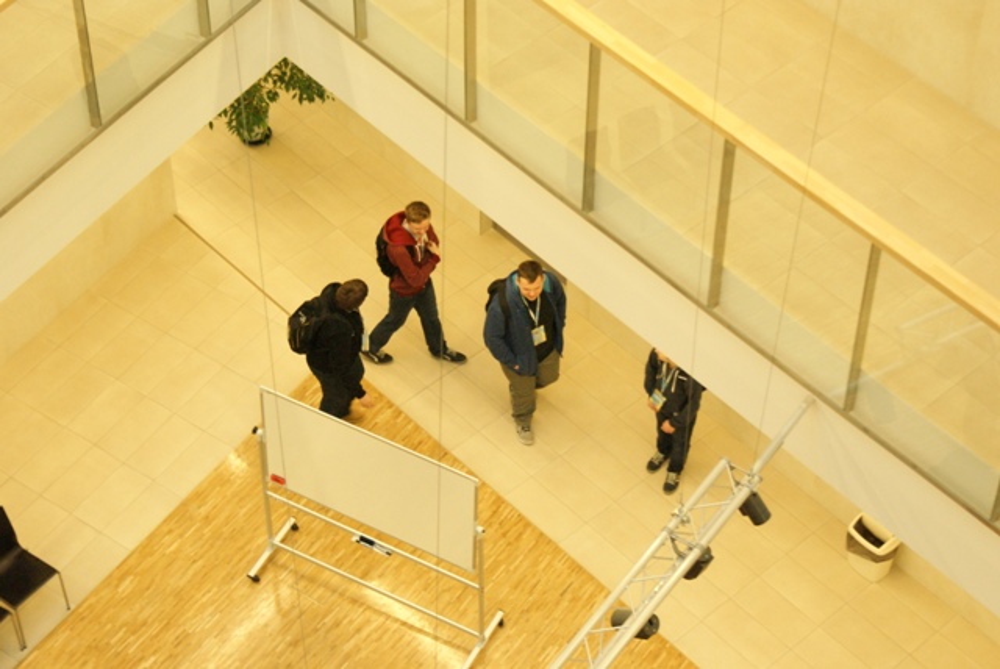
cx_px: 500
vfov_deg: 16.6
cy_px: 334
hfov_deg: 24.6
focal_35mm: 82
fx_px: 2294
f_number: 5.6
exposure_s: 1/60
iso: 1600
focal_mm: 55
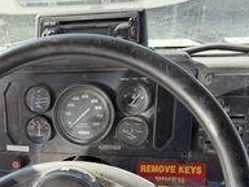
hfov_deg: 36.4
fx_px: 360
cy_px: 168
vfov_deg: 28.0
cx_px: 36
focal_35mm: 50
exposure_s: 1/183
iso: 80
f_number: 1.78
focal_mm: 6.76
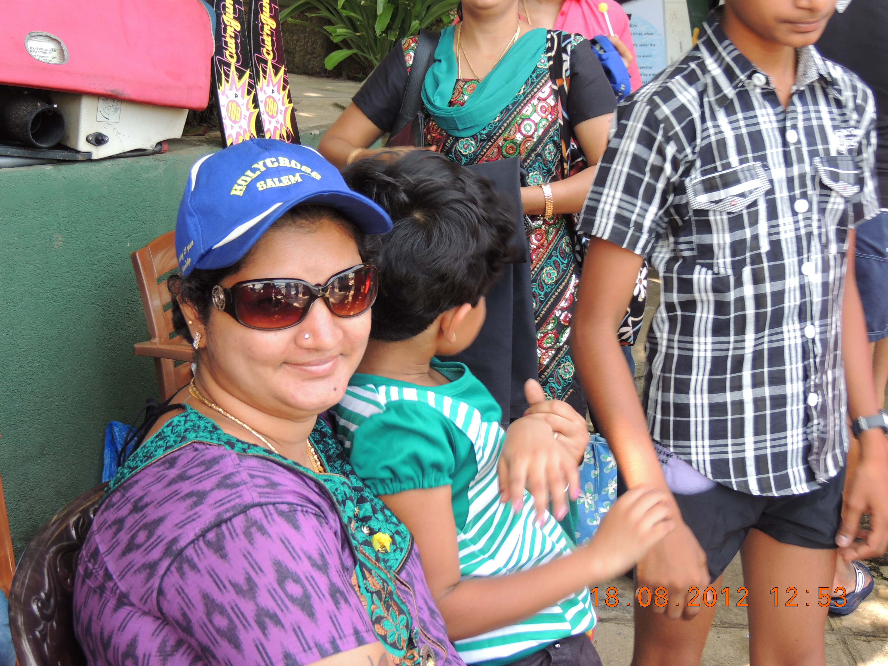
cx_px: 444
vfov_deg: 29.1
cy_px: 333
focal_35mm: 50
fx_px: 1283
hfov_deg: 38.2
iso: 140
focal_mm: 8.9
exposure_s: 1/50
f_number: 3.6
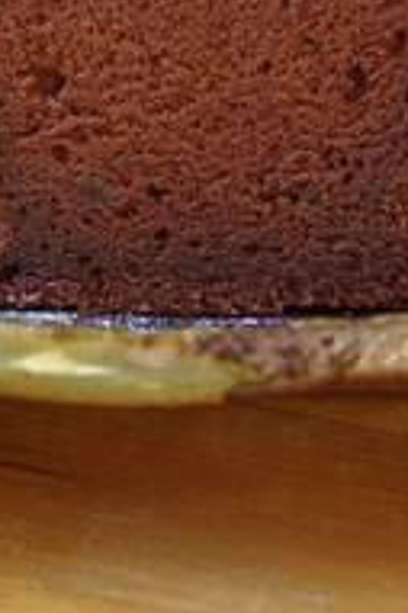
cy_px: -13
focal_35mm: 180
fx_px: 3065
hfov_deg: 7.5
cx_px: -145
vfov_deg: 11.3
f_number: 2.4
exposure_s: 1/125
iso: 200
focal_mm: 35
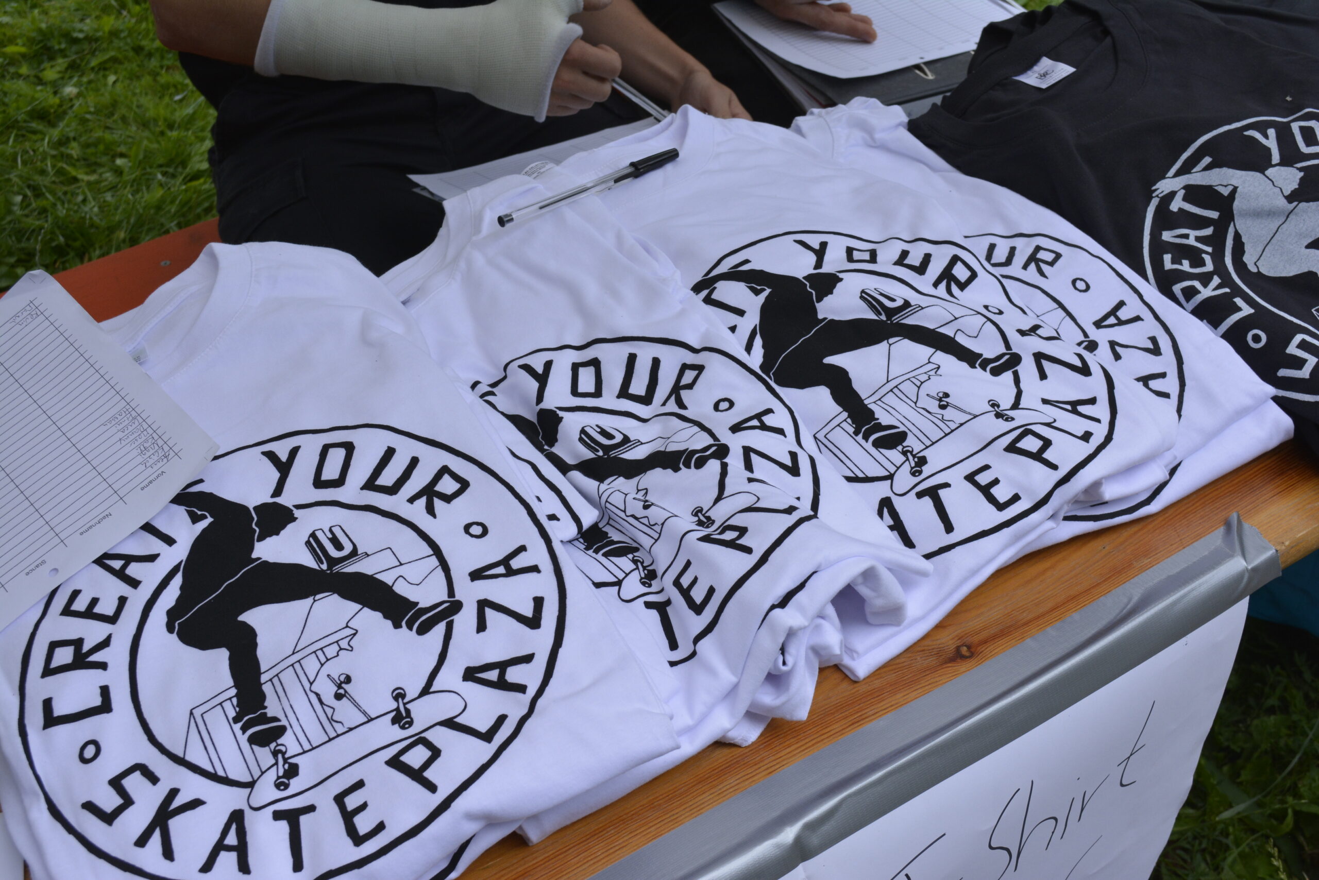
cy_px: 440
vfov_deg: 29.9
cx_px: 660
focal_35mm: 45
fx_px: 1649
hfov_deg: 43.6
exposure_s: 1/500
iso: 500
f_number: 8
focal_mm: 30
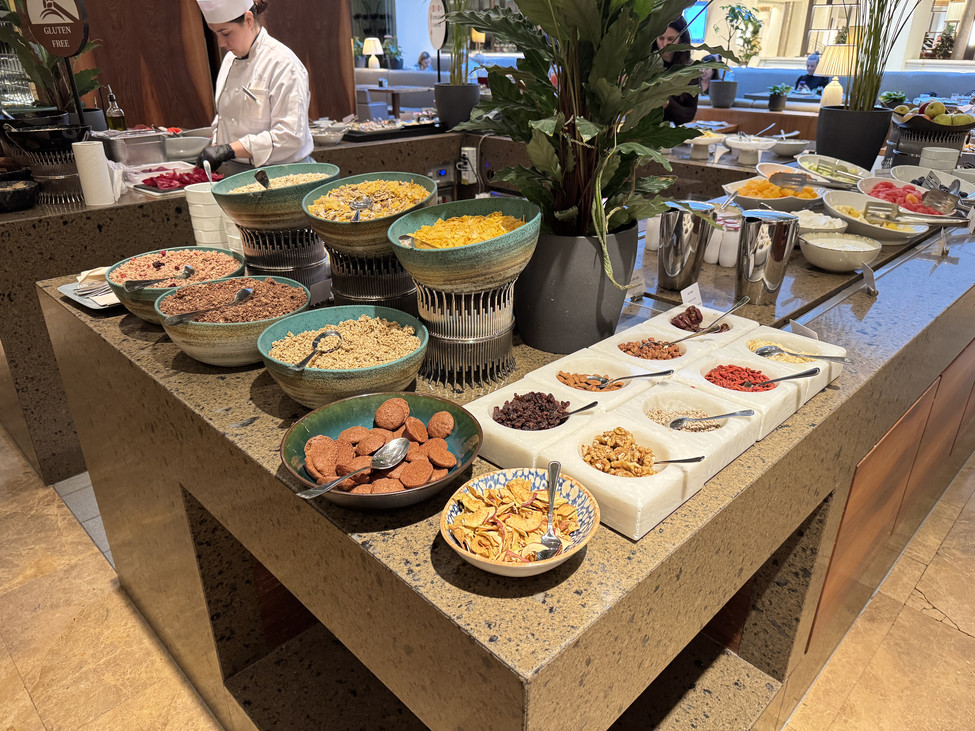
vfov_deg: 56.8
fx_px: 676
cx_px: 488
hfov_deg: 71.6
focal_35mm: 24
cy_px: 366
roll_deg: -0.2
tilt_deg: -24.9
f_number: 1.78
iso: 250
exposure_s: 1/50
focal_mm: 6.76
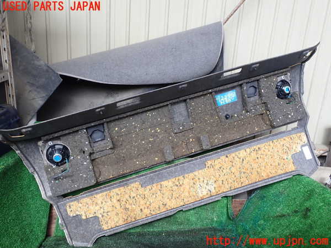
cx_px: 166
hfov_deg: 60.0
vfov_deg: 46.8
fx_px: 287
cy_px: 124
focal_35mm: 30
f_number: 3.2
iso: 100
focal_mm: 5.4
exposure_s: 1/125
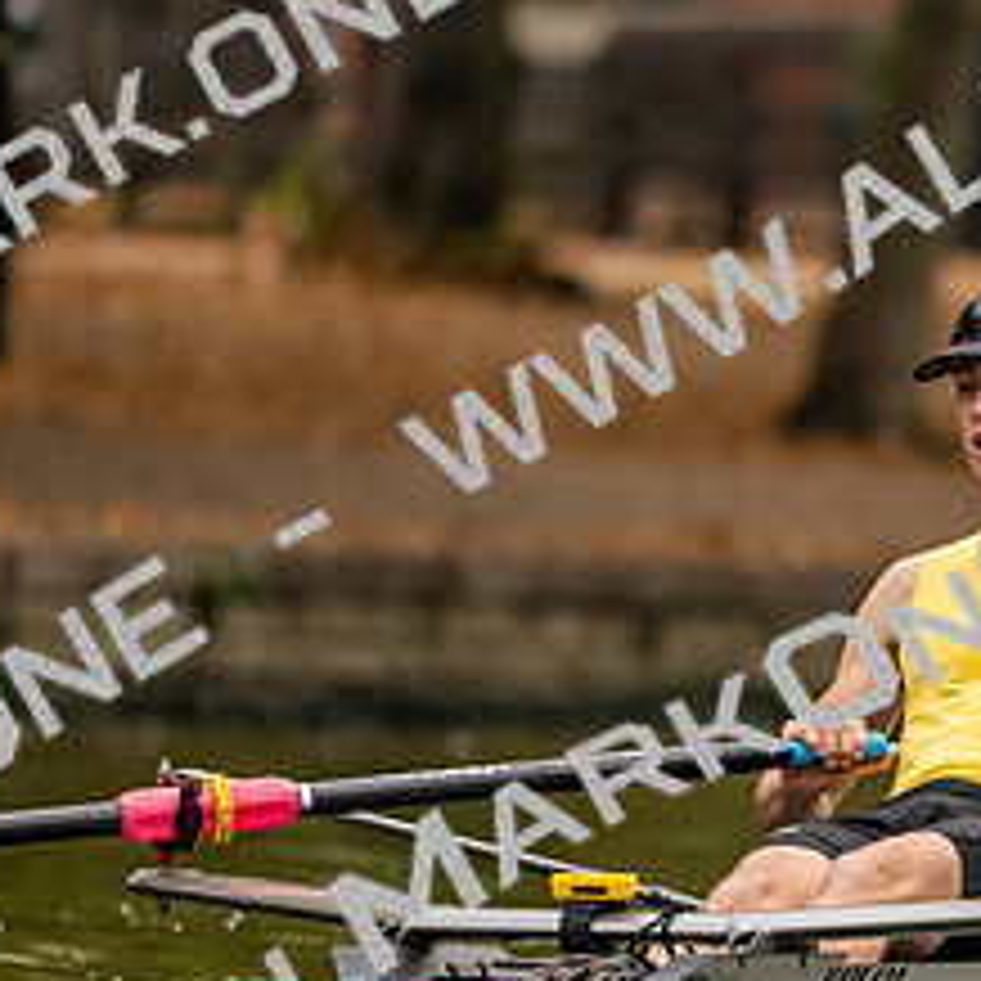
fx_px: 28984
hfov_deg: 1.9
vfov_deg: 1.9
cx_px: 958
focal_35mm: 904
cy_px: 506
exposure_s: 1/2500
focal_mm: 400
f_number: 4.5
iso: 2500
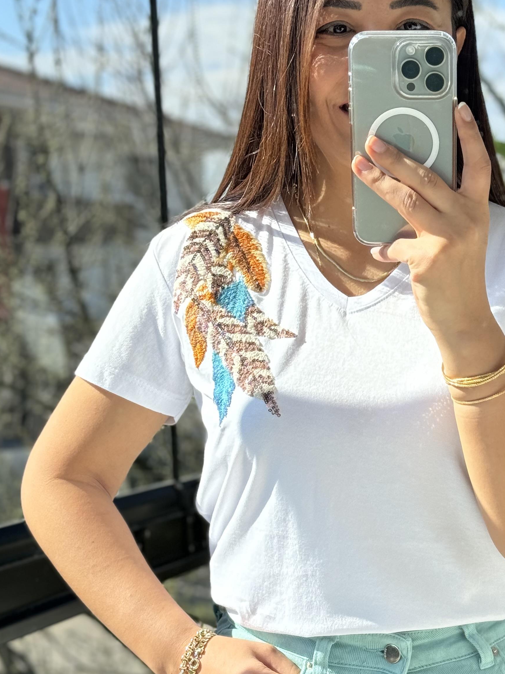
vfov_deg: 23.2
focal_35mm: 84
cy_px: 446
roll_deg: +1.4
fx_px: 1634
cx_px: 426
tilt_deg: -19.6
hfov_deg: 17.4
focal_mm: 6.86
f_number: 1.78
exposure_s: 1/756
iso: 64
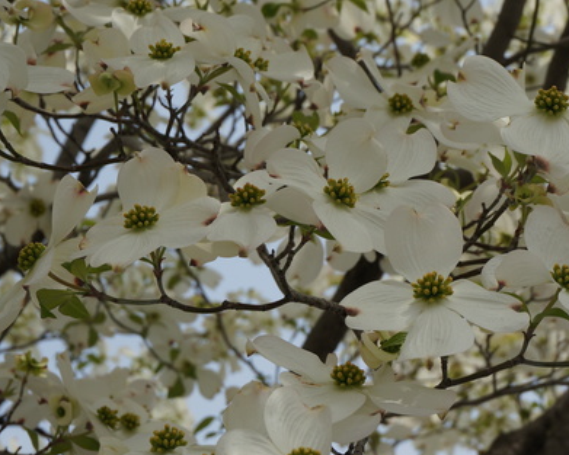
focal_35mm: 108
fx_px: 1819
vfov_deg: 14.3
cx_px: 391
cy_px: 197
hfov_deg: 17.7
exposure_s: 1/320
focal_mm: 50
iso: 100
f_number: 9
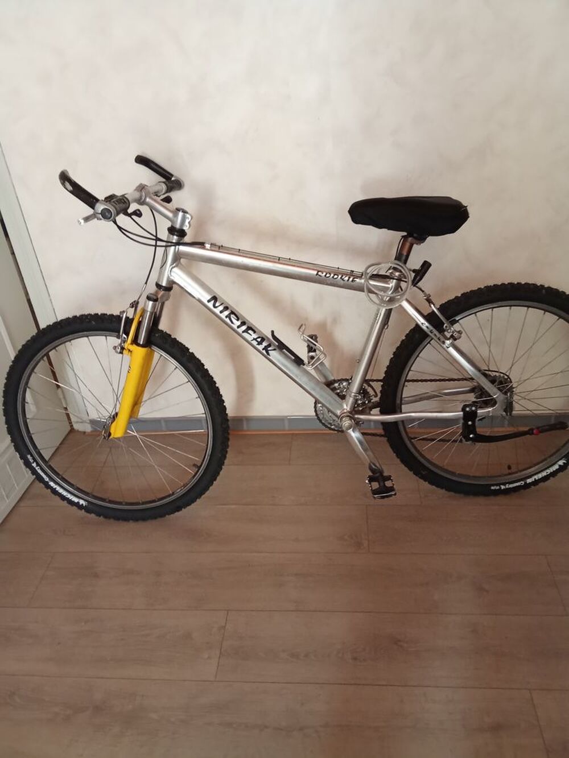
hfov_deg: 49.8
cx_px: 284
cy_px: 379
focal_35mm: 28
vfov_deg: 63.4
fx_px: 614
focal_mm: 2.78
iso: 640
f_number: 2
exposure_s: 1/25
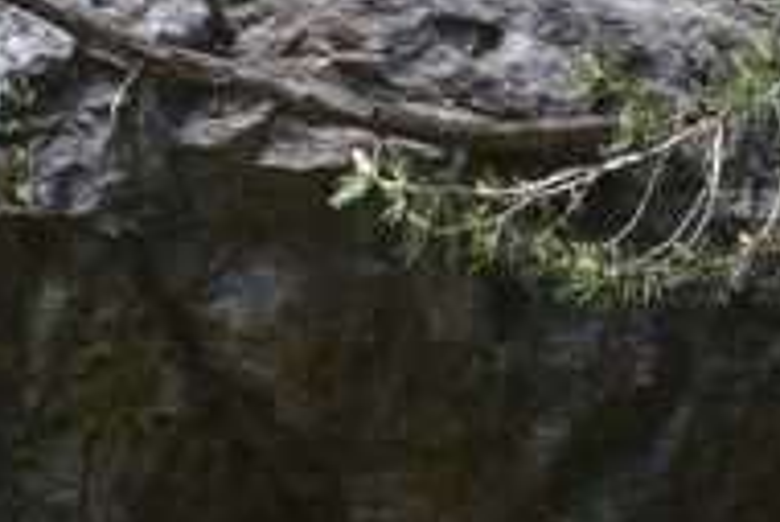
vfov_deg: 4.0
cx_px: 185
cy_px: 413
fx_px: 7415
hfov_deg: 6.0
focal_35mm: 342
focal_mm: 50
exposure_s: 1/125
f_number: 5
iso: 160
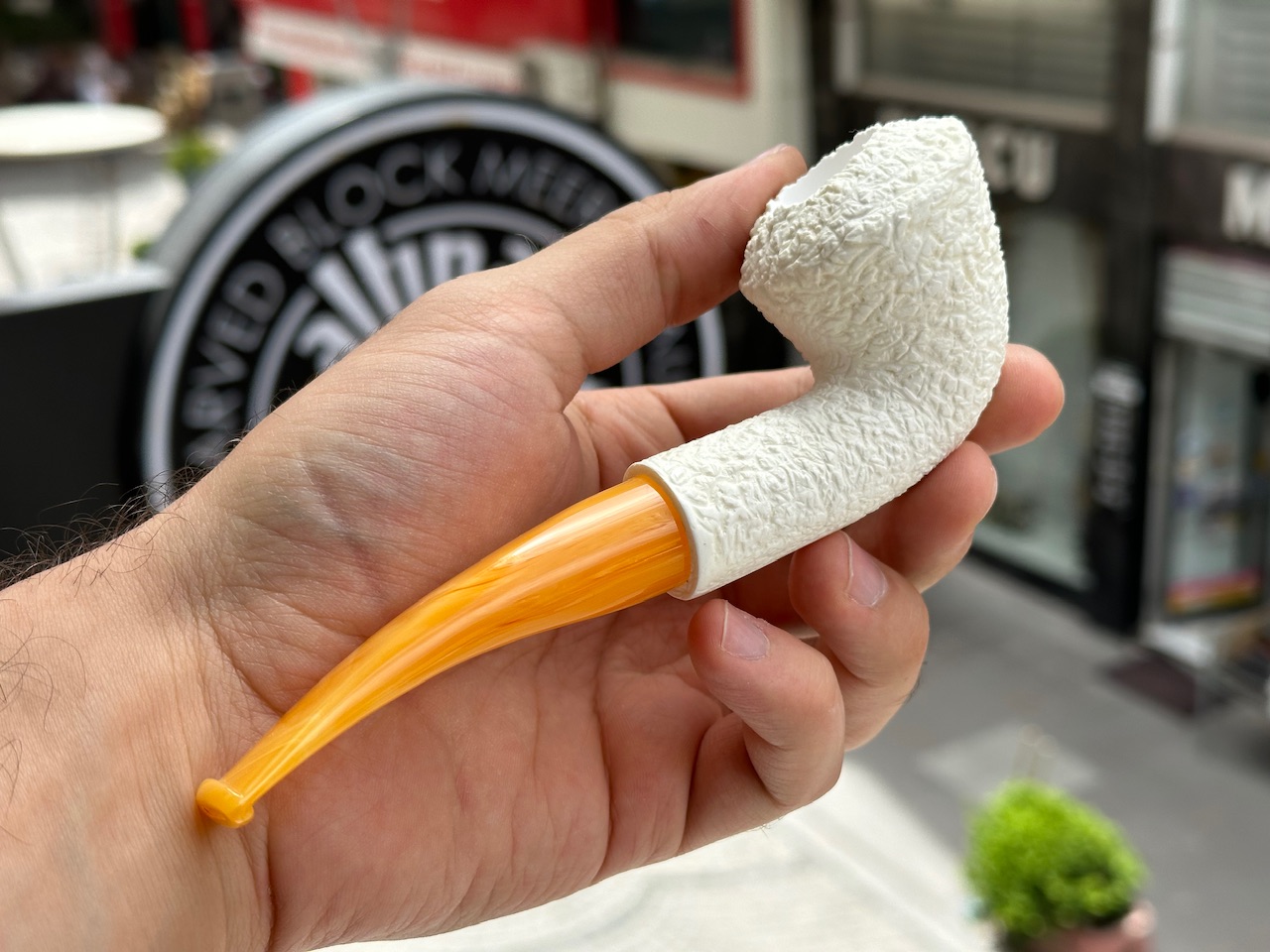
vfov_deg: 30.3
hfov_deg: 39.7
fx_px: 1761
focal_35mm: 48
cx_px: 635
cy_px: 476
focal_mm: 6.86
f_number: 1.78
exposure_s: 1/1639
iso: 64
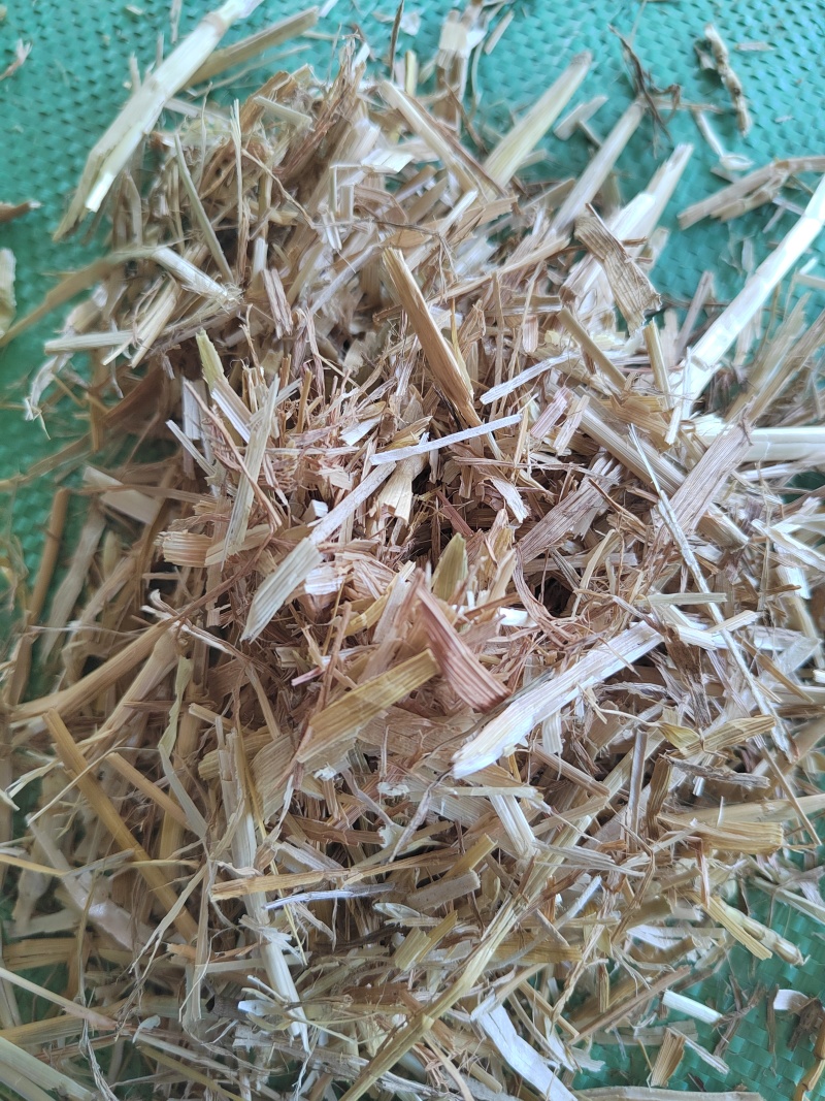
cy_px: 550
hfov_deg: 58.9
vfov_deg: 73.9
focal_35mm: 23
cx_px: 412
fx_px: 731
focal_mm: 5.52
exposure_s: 1/100
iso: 397
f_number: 1.9
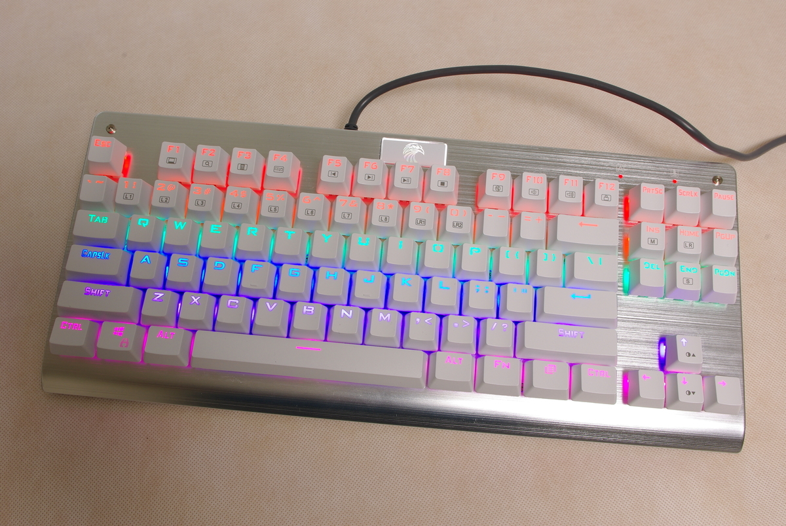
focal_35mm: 36
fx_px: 787
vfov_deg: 37.0
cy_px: 263
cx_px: 393
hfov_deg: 53.1
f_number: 13
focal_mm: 24.38
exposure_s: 4
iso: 100
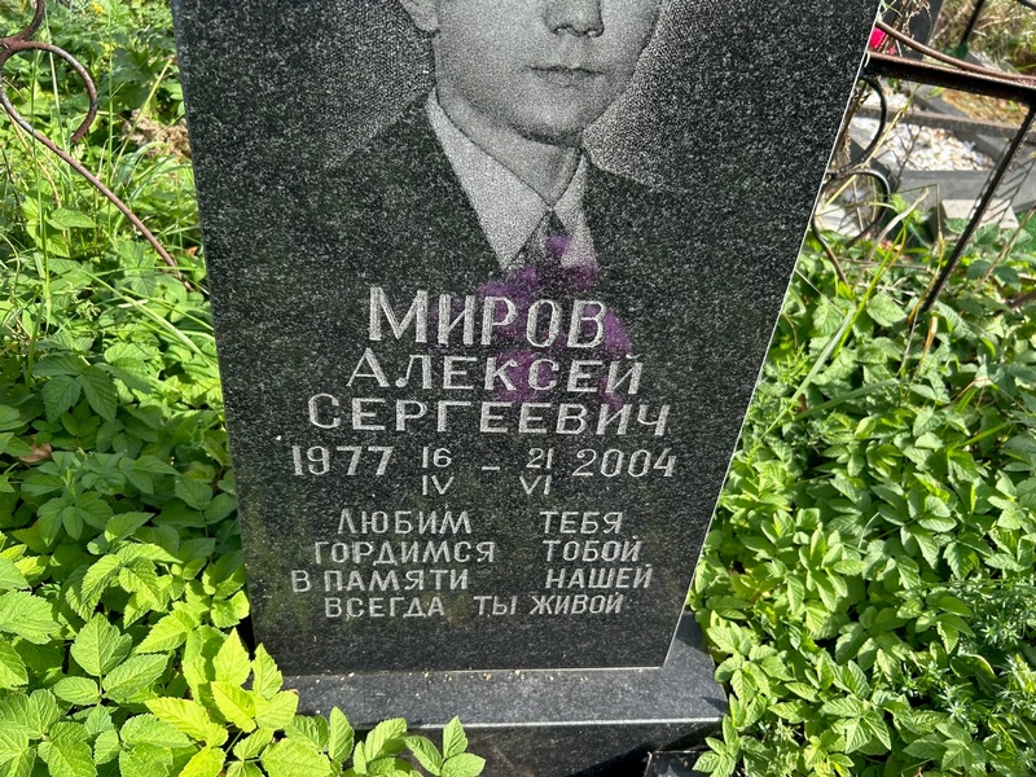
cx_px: 518
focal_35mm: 26
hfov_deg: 67.3
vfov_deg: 53.1
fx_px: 778
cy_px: 388
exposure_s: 1/965
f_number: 1.5
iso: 50
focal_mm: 5.7
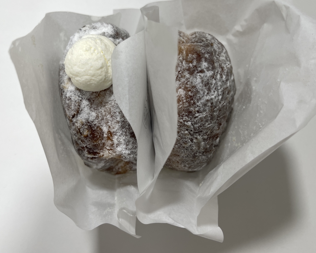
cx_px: 148
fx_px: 309
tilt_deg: -70.9
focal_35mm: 33
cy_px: 104
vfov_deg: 44.4
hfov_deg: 54.2
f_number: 1.6
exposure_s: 1/100
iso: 40
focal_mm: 5.1
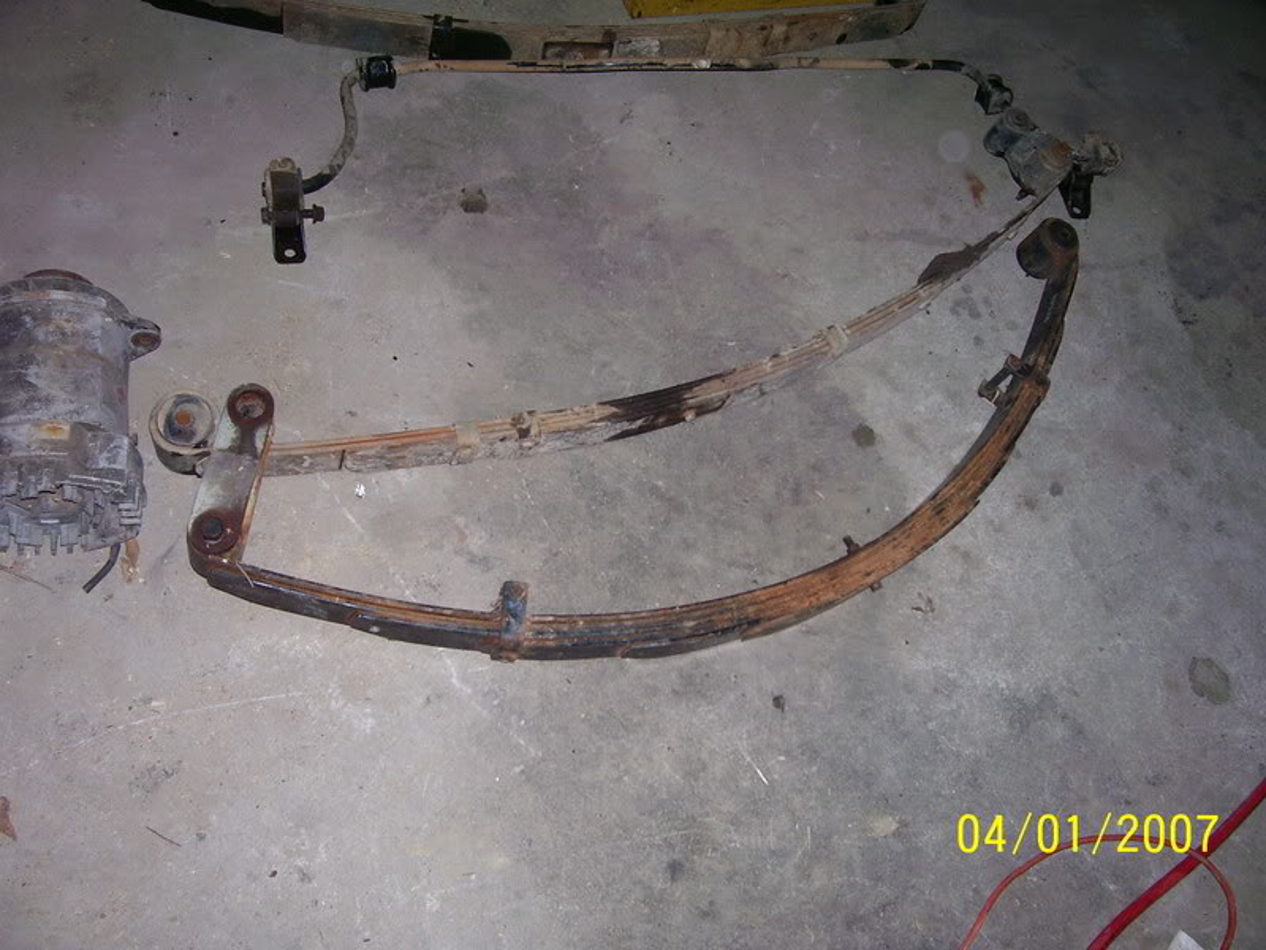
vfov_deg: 41.8
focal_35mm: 34
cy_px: 475
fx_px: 1243
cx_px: 633
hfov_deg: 54.0
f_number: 2.7
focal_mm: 5.6
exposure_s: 1/60
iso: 125
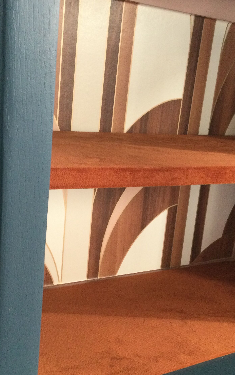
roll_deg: -5.9
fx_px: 492
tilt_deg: -13.0
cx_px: 112
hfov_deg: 26.9
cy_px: 224
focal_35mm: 48
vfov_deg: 41.6
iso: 160
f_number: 2.4
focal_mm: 3.3
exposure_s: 1/33
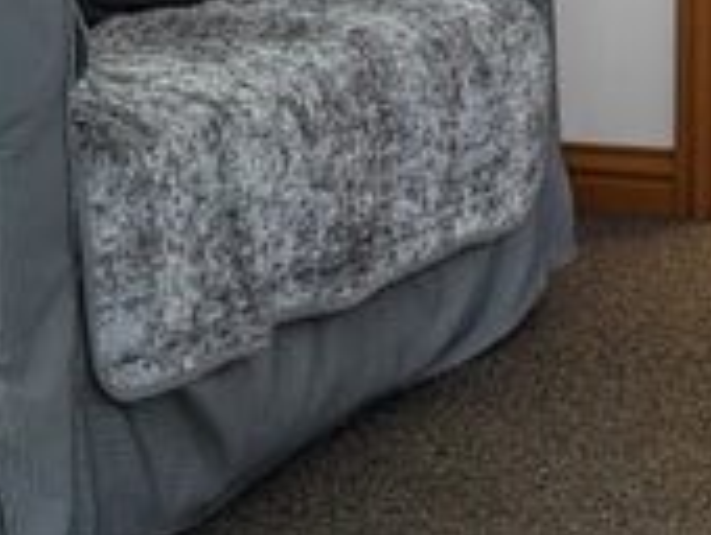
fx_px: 2900
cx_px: 238
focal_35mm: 141
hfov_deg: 14.0
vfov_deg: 10.3
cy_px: -148
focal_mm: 50
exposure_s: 1
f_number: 16
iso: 400
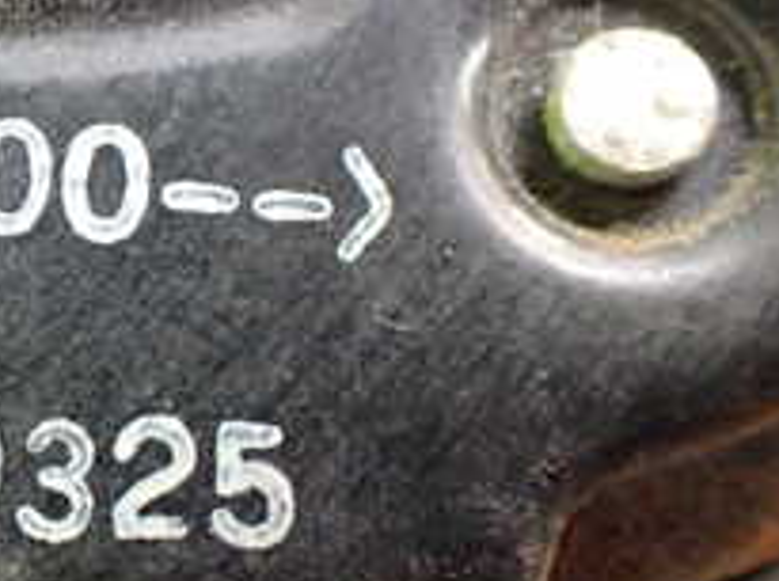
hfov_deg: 21.0
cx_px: -106
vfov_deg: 16.7
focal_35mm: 88
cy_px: 304
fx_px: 1977
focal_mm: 5.4
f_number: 2.3
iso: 800
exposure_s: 1/30
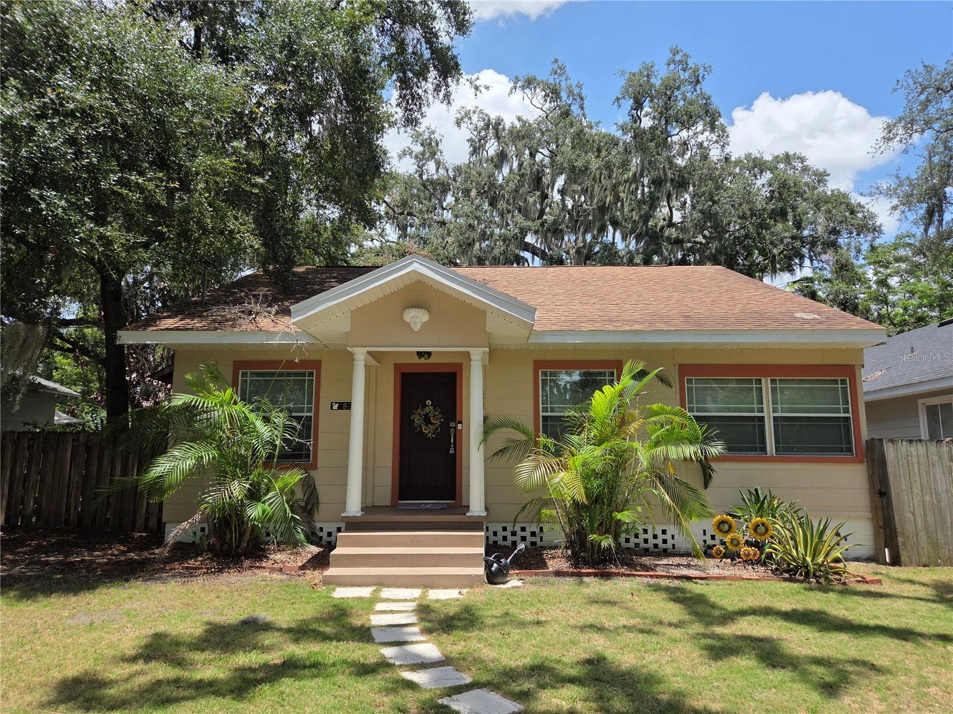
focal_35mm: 23
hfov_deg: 73.9
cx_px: 476
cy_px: 357
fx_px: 633
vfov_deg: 58.9
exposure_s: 1/5000
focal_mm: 5.4
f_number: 1.8
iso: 80
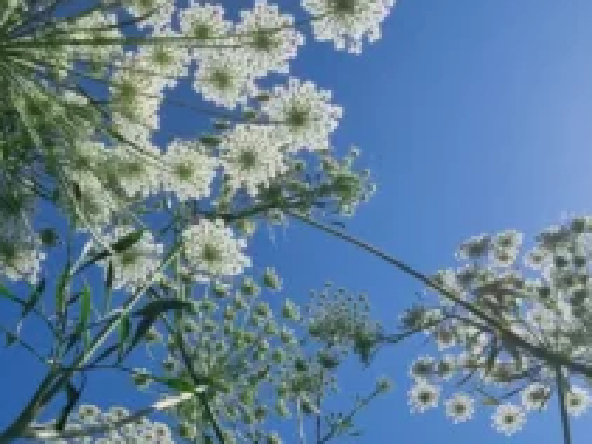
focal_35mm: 37
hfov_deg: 49.9
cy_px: 267
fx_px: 632
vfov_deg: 38.5
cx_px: 247
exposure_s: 1/3552
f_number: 2.2
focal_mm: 2.2
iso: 50
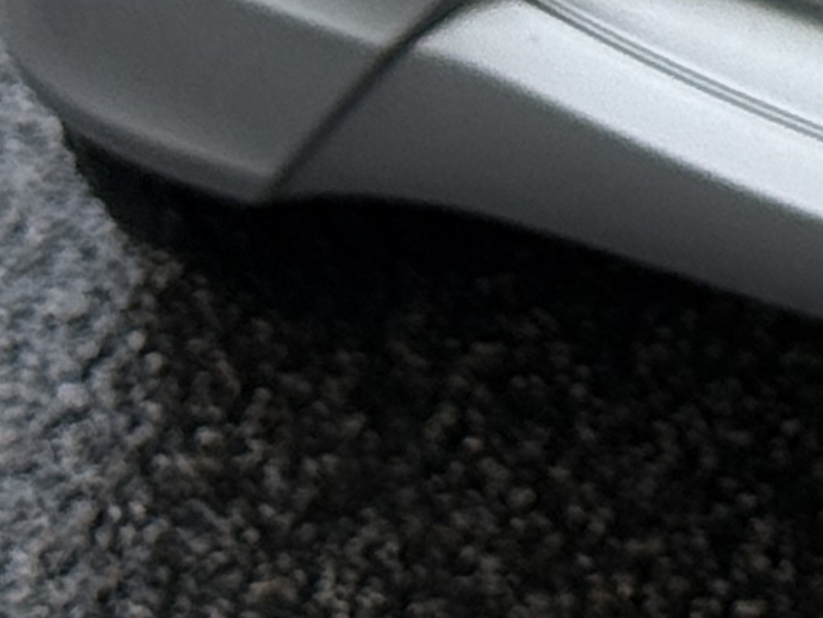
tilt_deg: -11.7
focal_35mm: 364
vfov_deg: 3.9
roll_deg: -0.8
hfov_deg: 5.2
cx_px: 2107
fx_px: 8654
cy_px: -1668
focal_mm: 6.76
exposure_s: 1/1116
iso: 64
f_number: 1.78
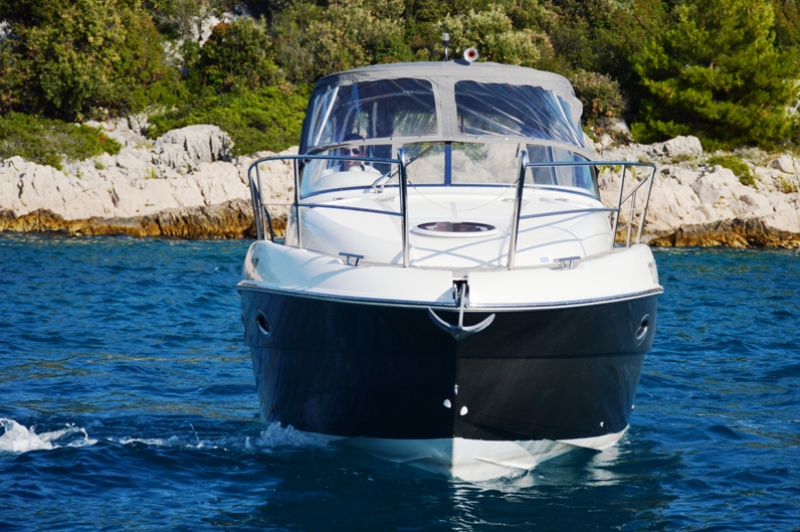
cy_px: 253
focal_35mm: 119
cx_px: 452
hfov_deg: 17.2
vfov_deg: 11.5
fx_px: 2642
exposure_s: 1/4000
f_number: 5
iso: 280
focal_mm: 70
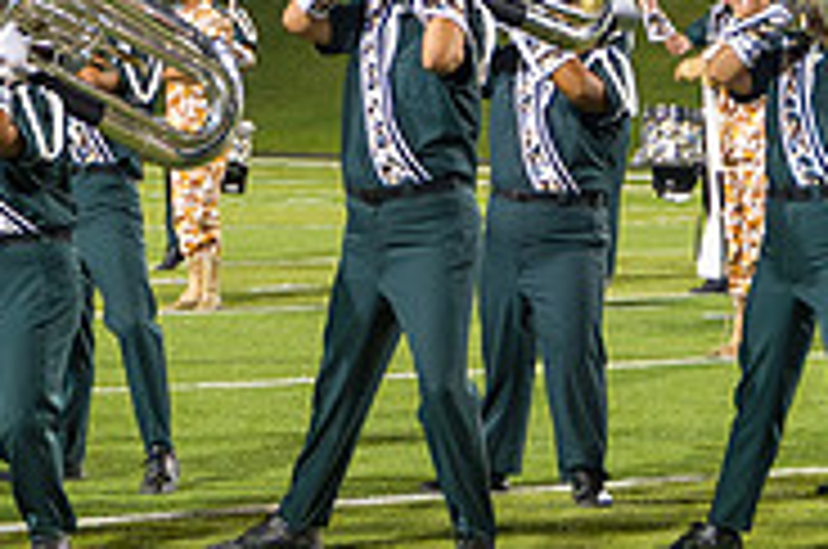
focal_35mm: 242
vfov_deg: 5.7
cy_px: 122
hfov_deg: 8.5
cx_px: 362
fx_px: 5556
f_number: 5.3
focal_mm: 75
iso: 2200
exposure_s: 1/160
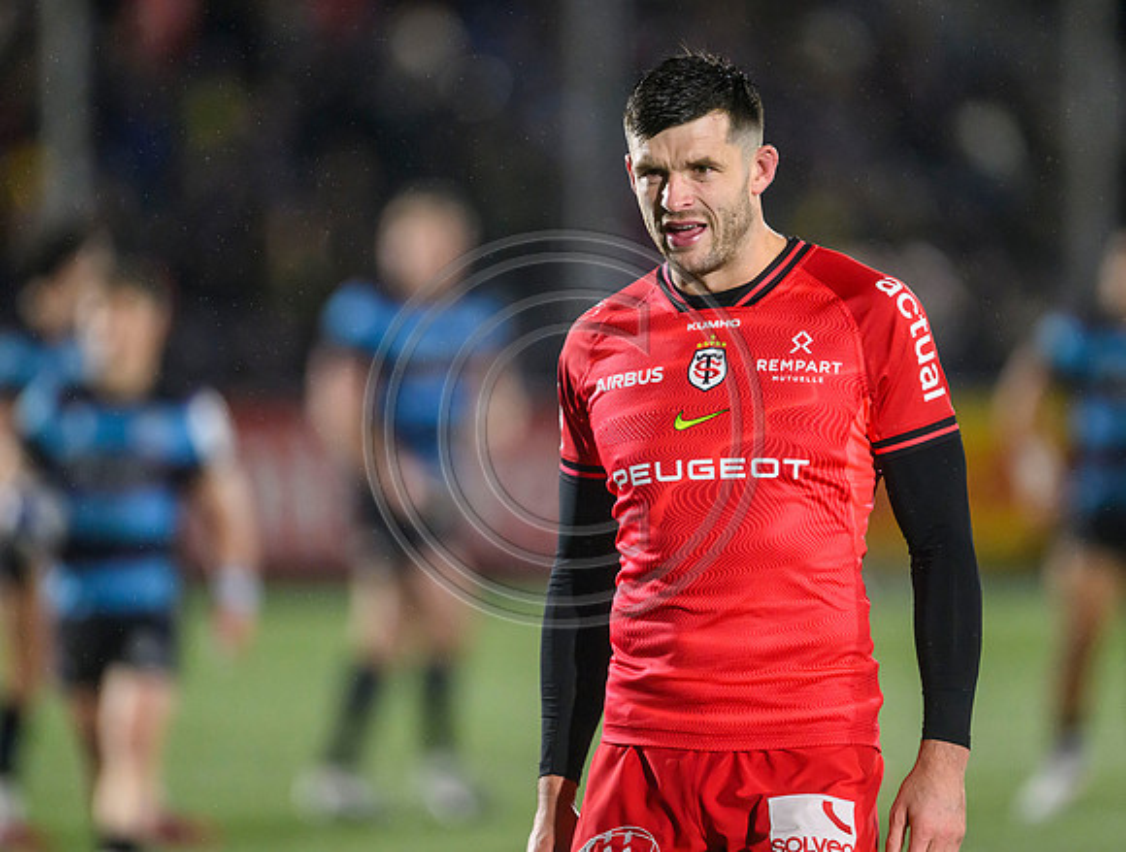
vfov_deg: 3.2
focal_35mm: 462
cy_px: 400
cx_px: 679
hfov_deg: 4.3
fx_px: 15090
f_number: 3.2
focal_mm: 400
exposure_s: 1/2500
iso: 6400
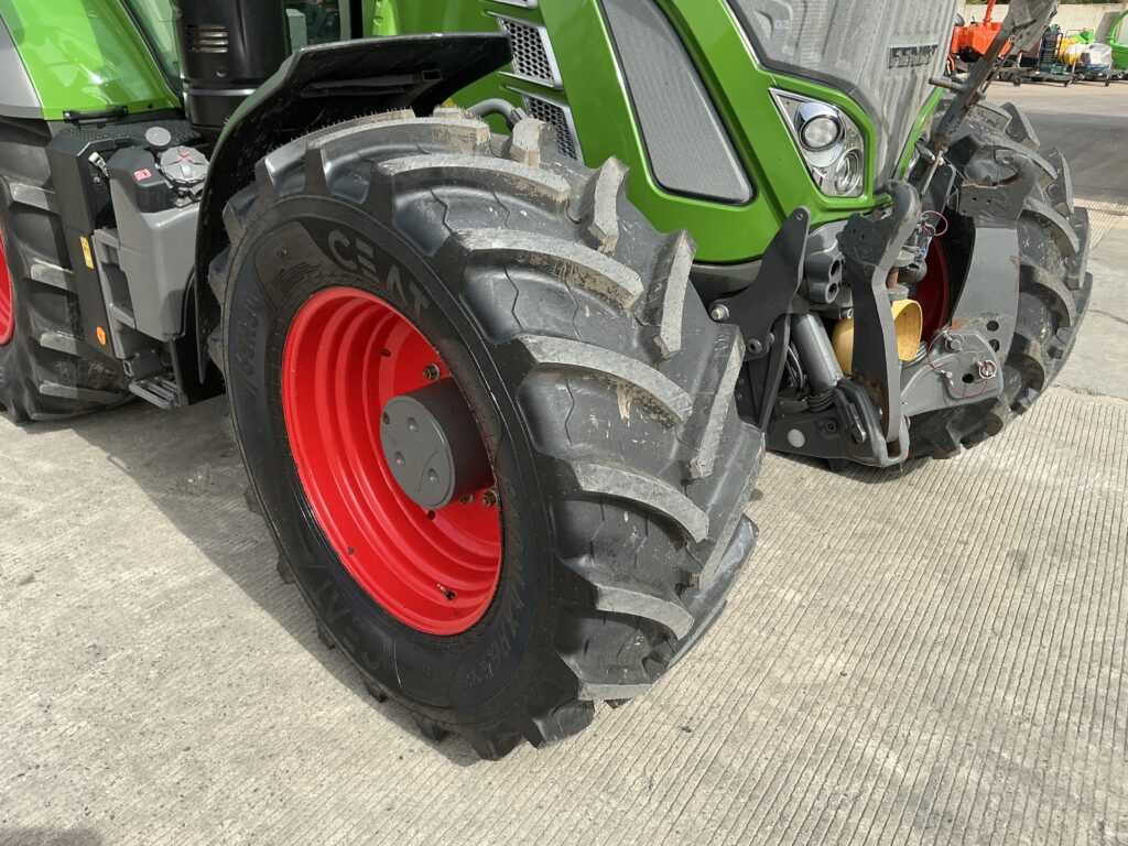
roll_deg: +1.8
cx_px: 564
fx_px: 912
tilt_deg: -21.7
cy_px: 423
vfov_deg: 49.7
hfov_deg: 63.4
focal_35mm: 28
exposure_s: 1/1015
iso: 25
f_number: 1.8
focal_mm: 3
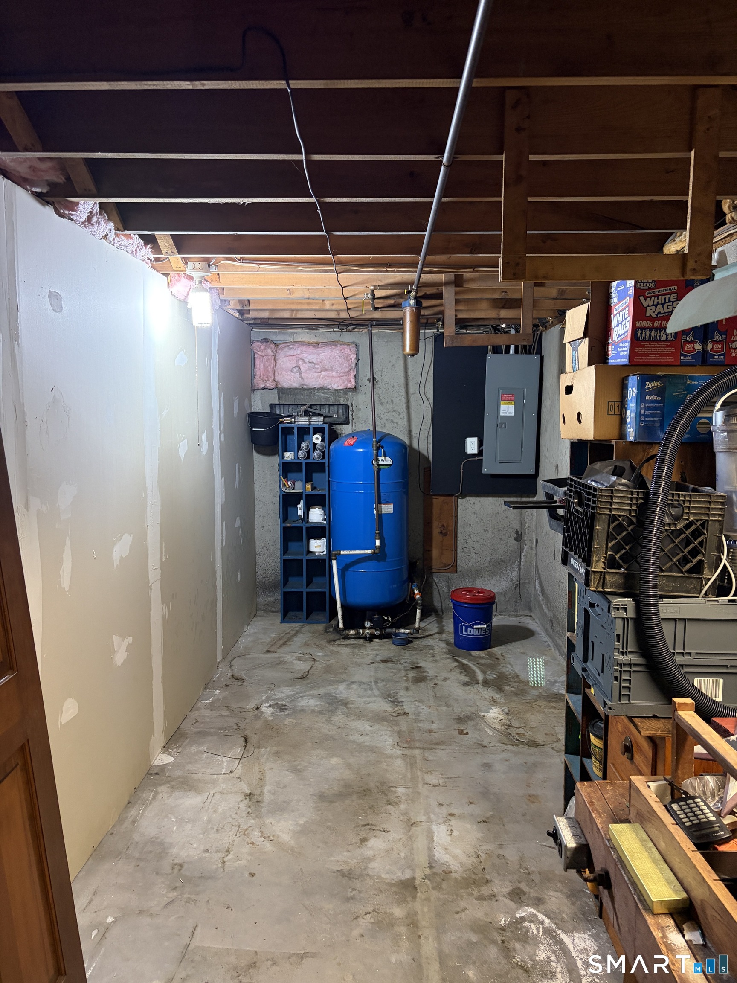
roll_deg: -0.2
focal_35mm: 26
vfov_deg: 67.3
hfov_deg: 53.1
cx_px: 368
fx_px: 738
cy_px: 492
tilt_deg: -5.4
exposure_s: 1/60
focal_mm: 5.96
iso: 320
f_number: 1.6
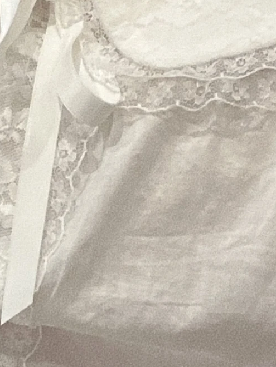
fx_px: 1371
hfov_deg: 11.4
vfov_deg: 15.2
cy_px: 251
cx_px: 30
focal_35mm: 129
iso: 250
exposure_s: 1/60
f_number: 2.2
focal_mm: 2.71
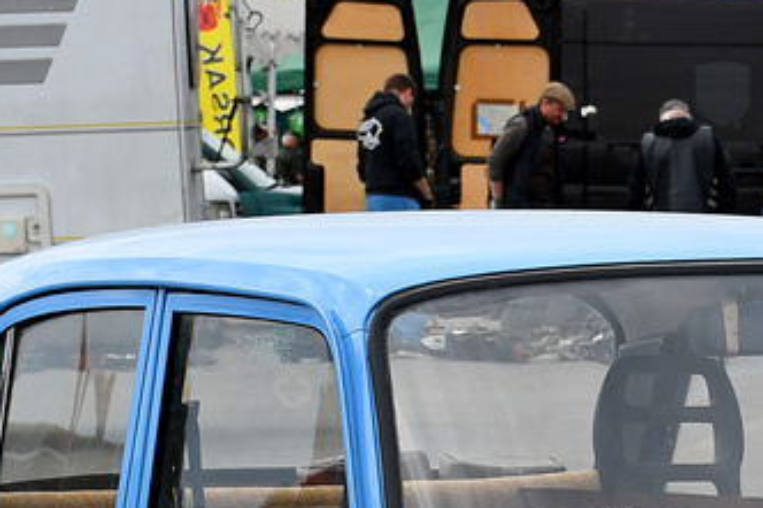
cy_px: 654
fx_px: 3982
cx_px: 848
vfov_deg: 7.2
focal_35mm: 188
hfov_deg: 10.8
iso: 200
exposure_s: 1/800
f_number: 6.3
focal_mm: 32
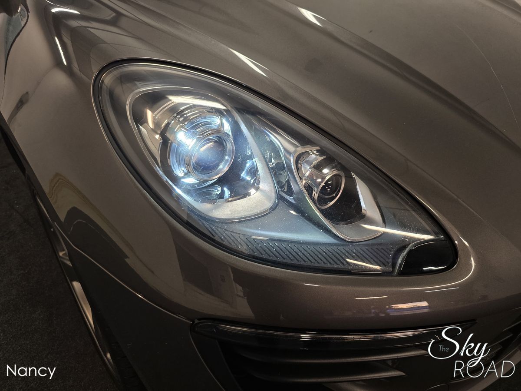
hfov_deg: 73.9
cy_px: 196
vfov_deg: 58.9
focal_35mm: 23
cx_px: 260
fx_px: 346
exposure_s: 1/100
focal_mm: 6.3
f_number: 1.7
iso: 125
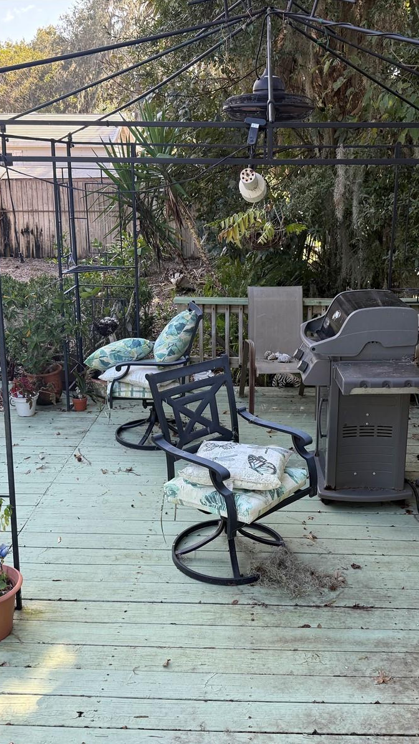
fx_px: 691
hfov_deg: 33.6
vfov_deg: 56.6
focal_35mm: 35
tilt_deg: -16.4
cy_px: 372
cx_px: 242
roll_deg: -0.7
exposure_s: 1/501
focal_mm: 6.76
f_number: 1.78
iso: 100
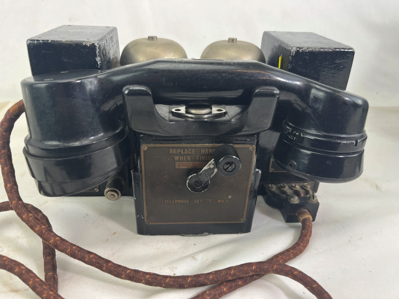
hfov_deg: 67.3
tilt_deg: -25.1
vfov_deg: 53.1
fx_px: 300
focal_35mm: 26
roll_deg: -2.2
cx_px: 200
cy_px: 150
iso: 100
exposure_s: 1/100
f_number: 1.6
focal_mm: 5.1
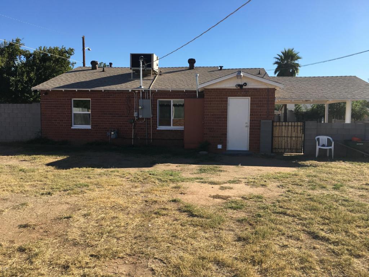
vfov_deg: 48.2
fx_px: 309
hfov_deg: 61.7
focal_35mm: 29
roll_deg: -0.7
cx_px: 184
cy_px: 138
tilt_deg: -3.1
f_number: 2.2
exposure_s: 1/1304
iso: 25
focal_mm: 4.15
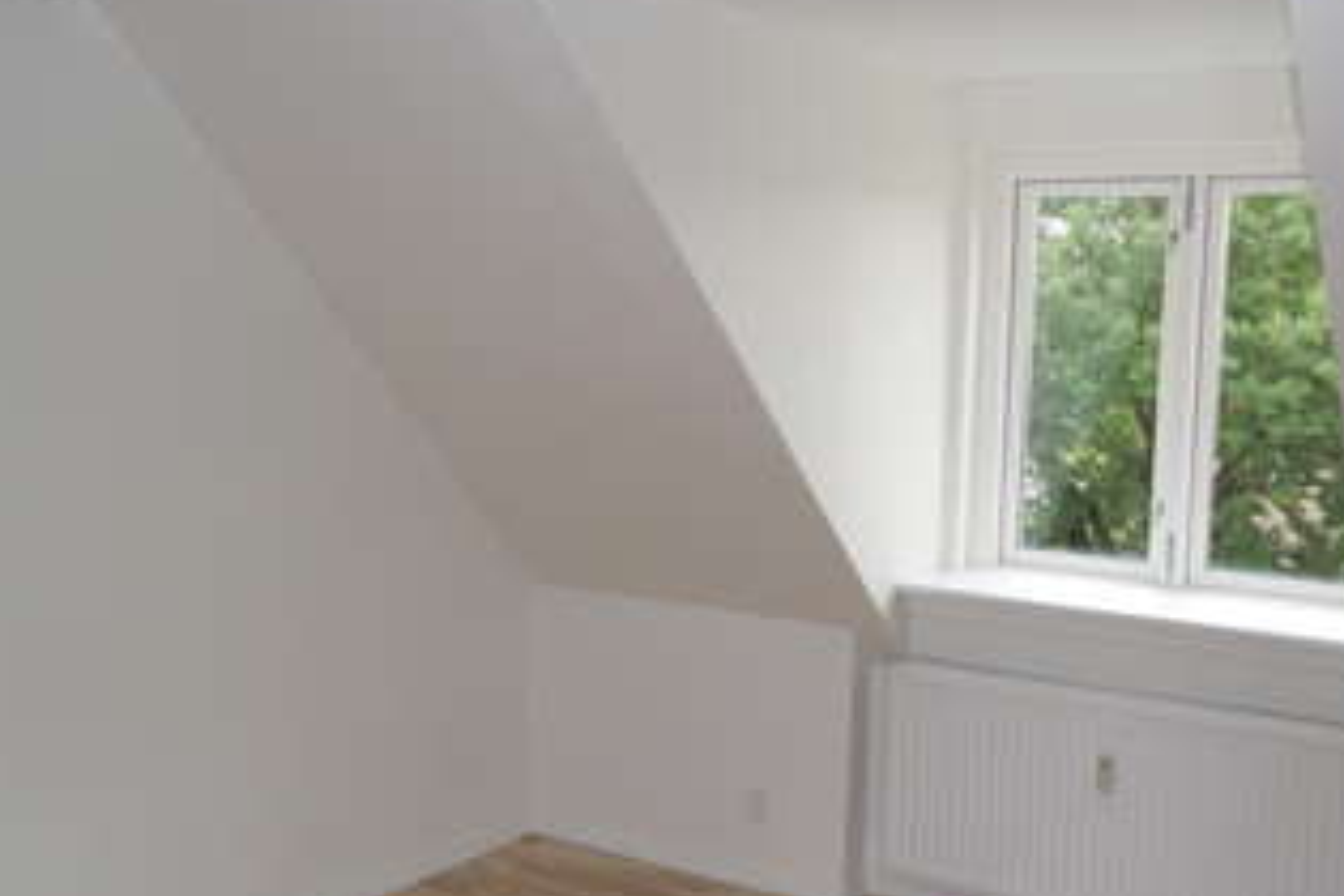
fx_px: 1493
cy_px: 431
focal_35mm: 40
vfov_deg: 33.4
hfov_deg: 48.5
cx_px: 666
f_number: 5.6
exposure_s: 1/40
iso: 400
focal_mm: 20
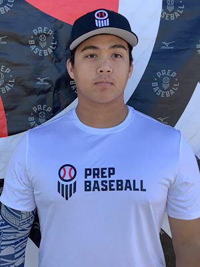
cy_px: 134
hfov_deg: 45.4
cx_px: 100
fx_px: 239
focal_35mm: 31
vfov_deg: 58.4
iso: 25
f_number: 2.4
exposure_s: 1/284
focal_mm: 3.3
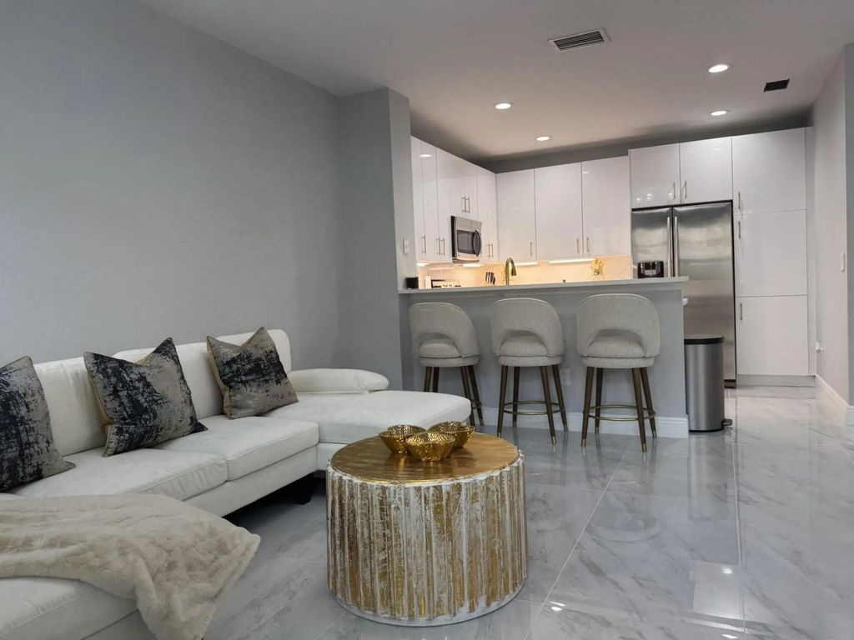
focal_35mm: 24
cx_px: 427
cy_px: 320
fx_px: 592
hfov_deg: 71.6
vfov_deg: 56.8
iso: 80
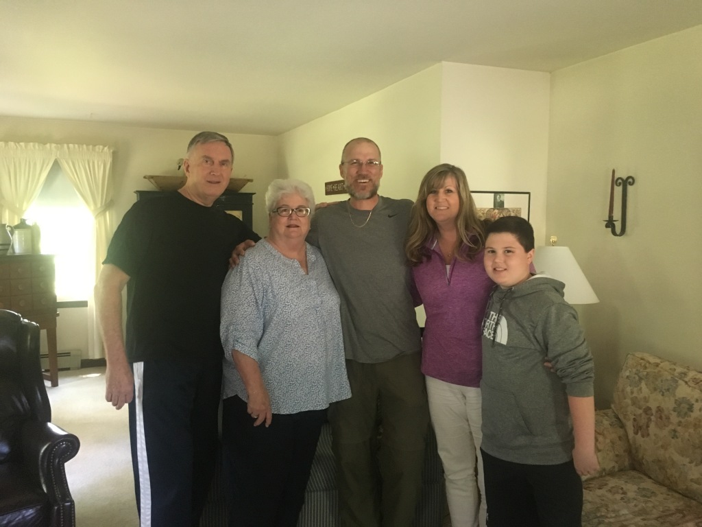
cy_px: 264
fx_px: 588
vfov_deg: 48.2
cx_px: 351
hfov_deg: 61.7
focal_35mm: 29
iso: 250
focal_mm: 4.15
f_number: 2.2
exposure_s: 1/15
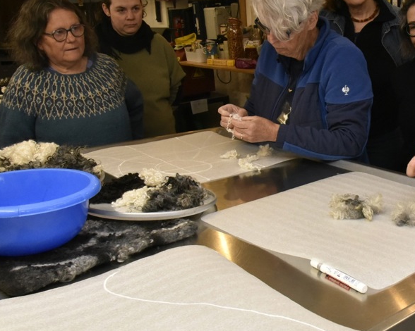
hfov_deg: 38.5
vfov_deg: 32.7
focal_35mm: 46
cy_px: 164
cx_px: 345
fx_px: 565
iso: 6400
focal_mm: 24
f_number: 13
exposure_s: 1/200
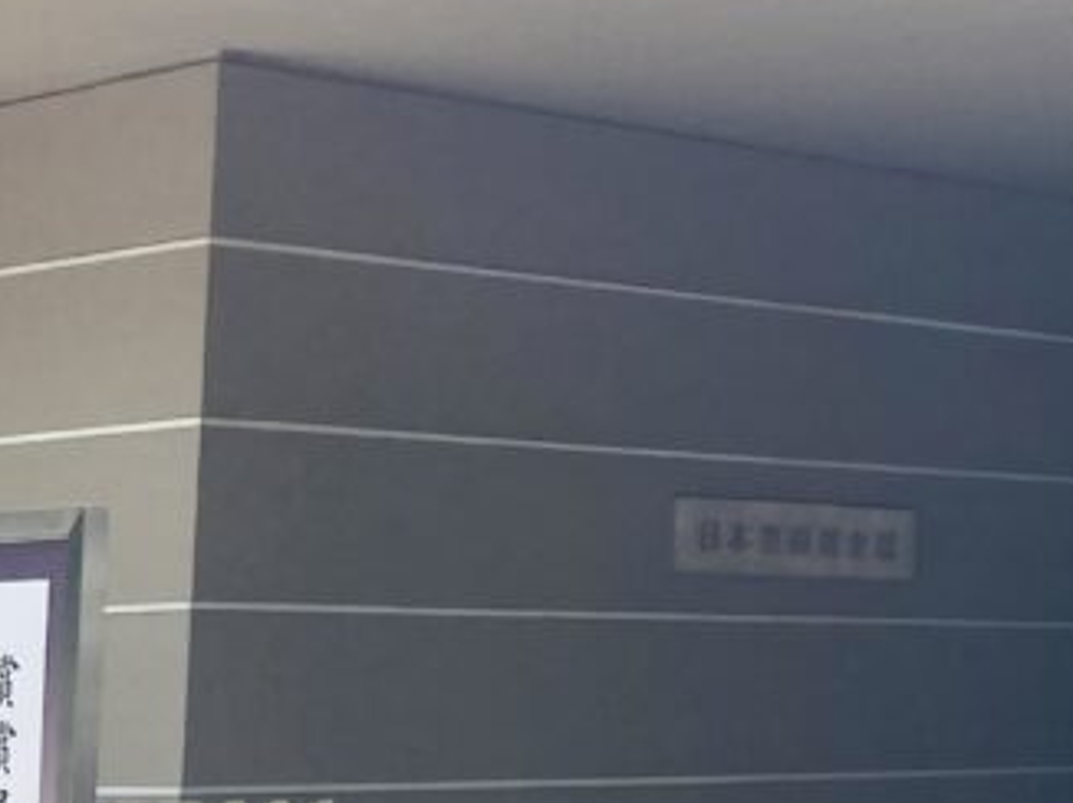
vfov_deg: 13.4
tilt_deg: +8.9
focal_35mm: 110
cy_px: 273
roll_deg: +0.4
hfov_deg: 16.0
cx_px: 1728
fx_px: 3407
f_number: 1.8
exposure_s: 1/454
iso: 20
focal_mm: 3.99
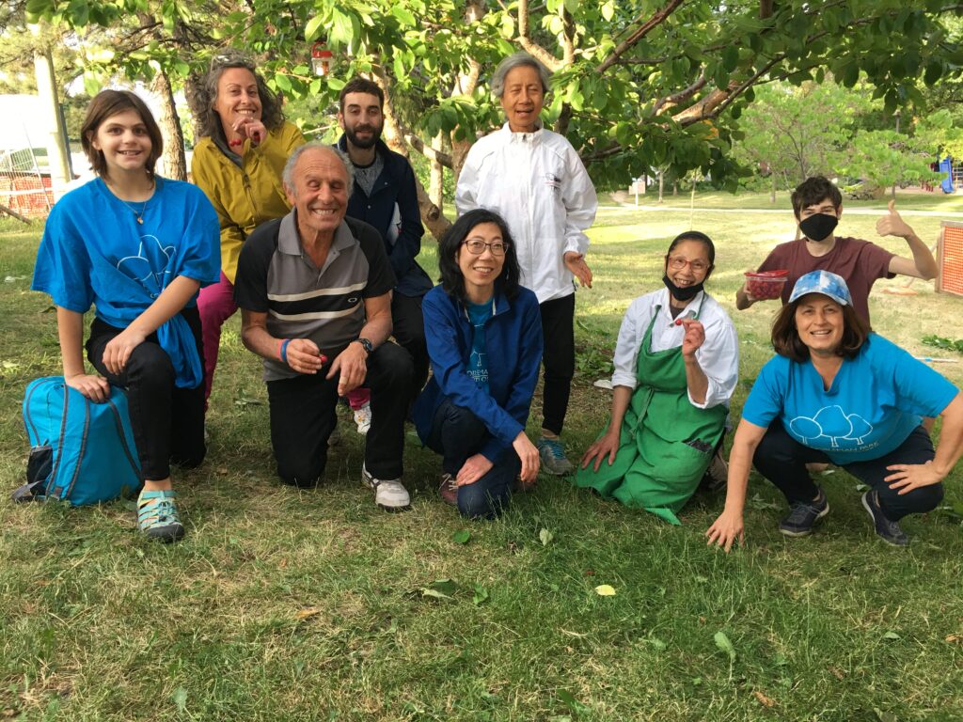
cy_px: 361
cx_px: 482
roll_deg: +2.4
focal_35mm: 29
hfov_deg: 61.7
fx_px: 807
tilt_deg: -13.0
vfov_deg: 48.2
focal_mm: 4.15
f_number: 2.2
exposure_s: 1/30
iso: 25
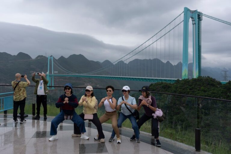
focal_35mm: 31
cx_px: 116
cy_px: 77
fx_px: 199
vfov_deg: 42.3
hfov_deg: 60.3
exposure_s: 1/400
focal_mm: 31
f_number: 6.3
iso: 100
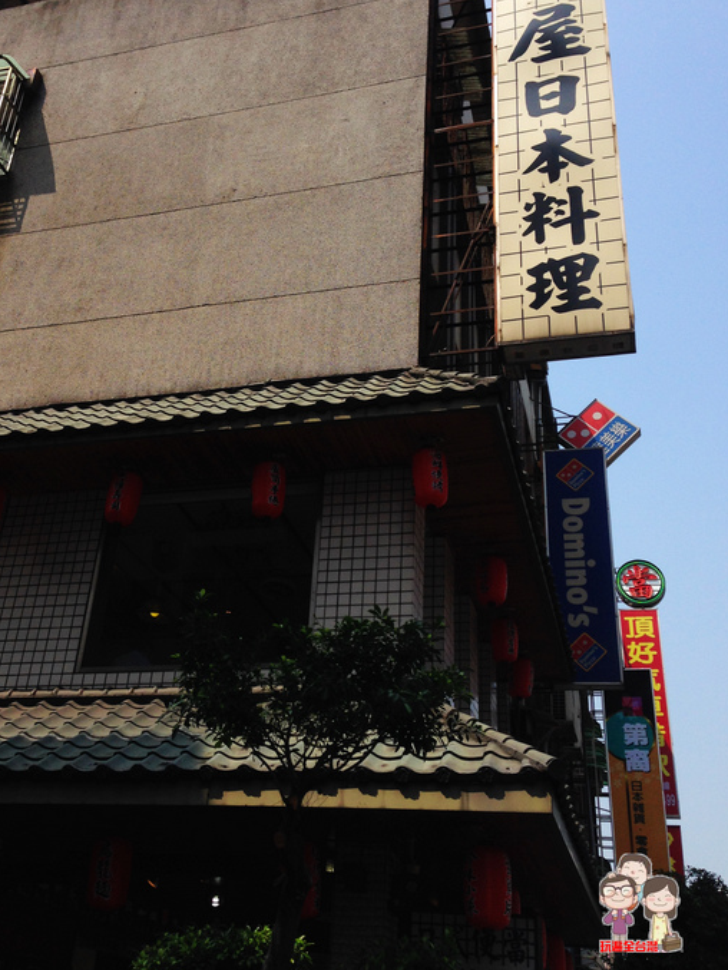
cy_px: 433
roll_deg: -4.9
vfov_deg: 47.8
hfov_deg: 36.7
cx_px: 307
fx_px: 1093
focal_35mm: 39
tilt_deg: +34.0
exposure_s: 1/1869
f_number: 2.4
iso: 50
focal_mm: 4.12
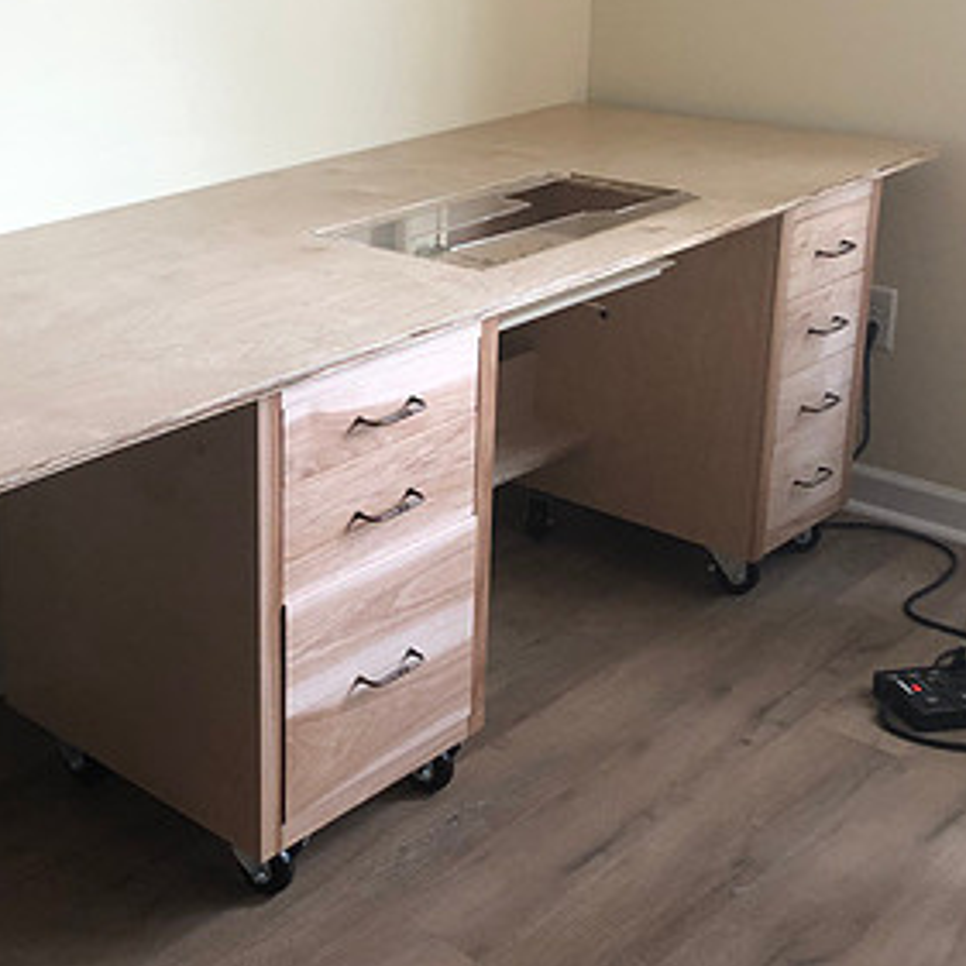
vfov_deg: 33.1
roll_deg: +1.5
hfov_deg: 32.3
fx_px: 1610
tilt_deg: -16.9
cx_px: 162
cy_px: 311
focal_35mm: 51
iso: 32
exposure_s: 1/24
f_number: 1.8
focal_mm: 3.99
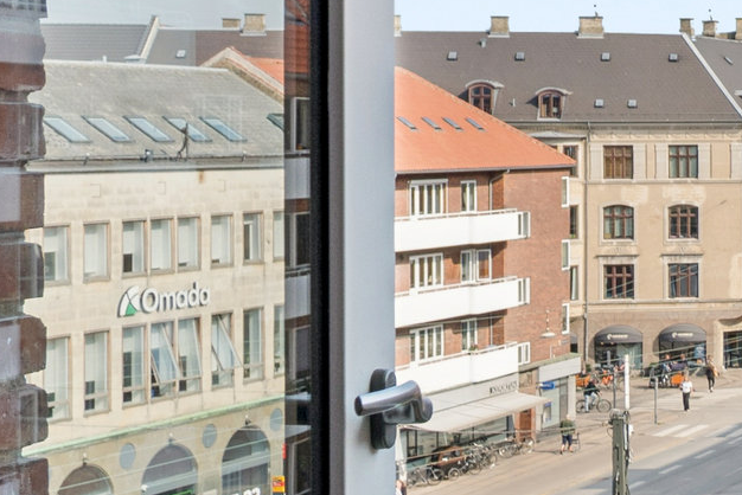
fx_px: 1876
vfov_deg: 14.8
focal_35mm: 91
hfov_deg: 18.2
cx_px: 1290
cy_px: 11
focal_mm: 19
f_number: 6.3
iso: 400
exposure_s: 1/640
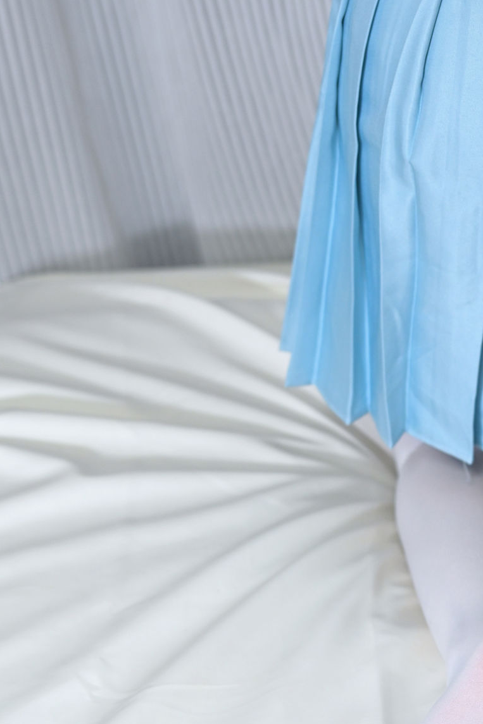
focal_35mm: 92
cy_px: 341
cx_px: 524
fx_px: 1852
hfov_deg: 14.5
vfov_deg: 22.1
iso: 720
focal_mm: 39
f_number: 2.8
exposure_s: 1/100
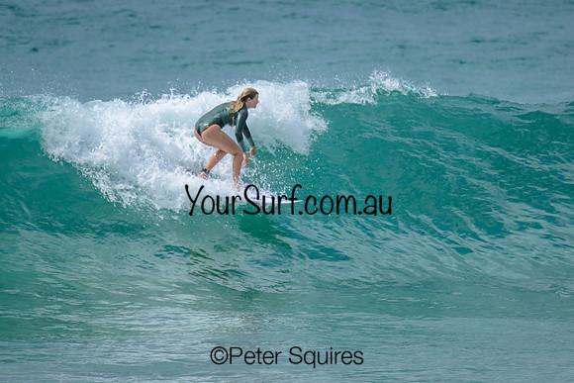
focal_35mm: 1091
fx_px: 17406
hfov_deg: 1.9
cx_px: 250
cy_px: 147
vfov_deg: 1.3
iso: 180
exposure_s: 1/2000
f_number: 6.3
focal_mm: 800
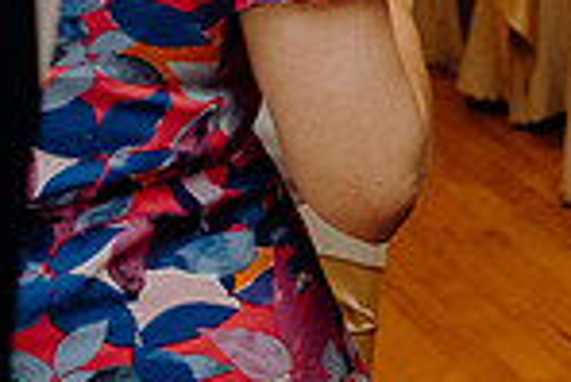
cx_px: 1038
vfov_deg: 9.5
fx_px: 2239
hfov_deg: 13.1
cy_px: -195
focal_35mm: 141
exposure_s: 1/200
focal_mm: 24
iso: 1250
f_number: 2.8
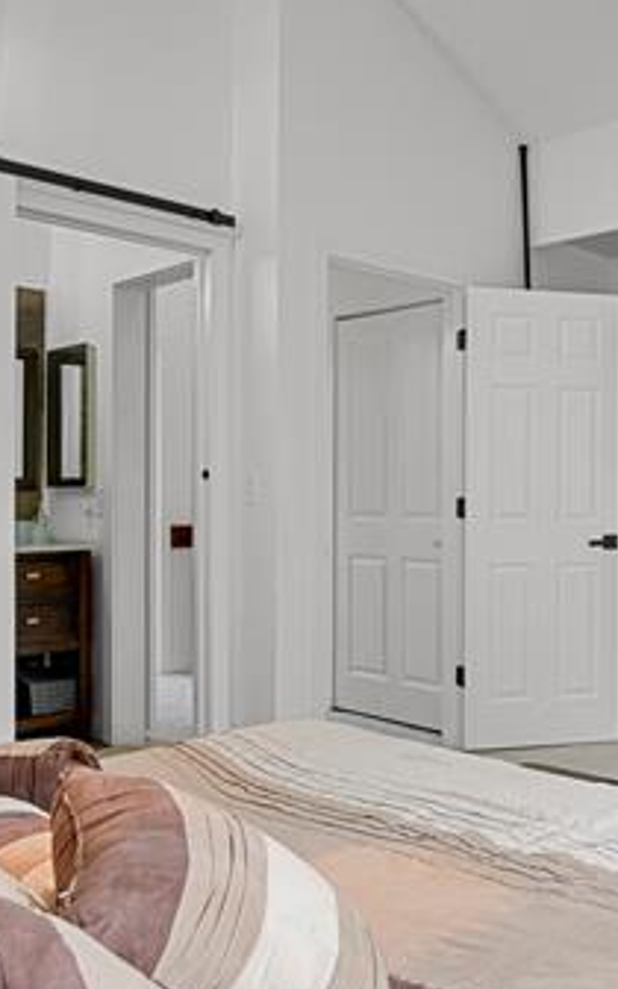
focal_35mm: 33
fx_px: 889
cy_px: 477
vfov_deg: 58.1
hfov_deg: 35.7
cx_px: 574
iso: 250
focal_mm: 17
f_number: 8
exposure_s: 1/1.25
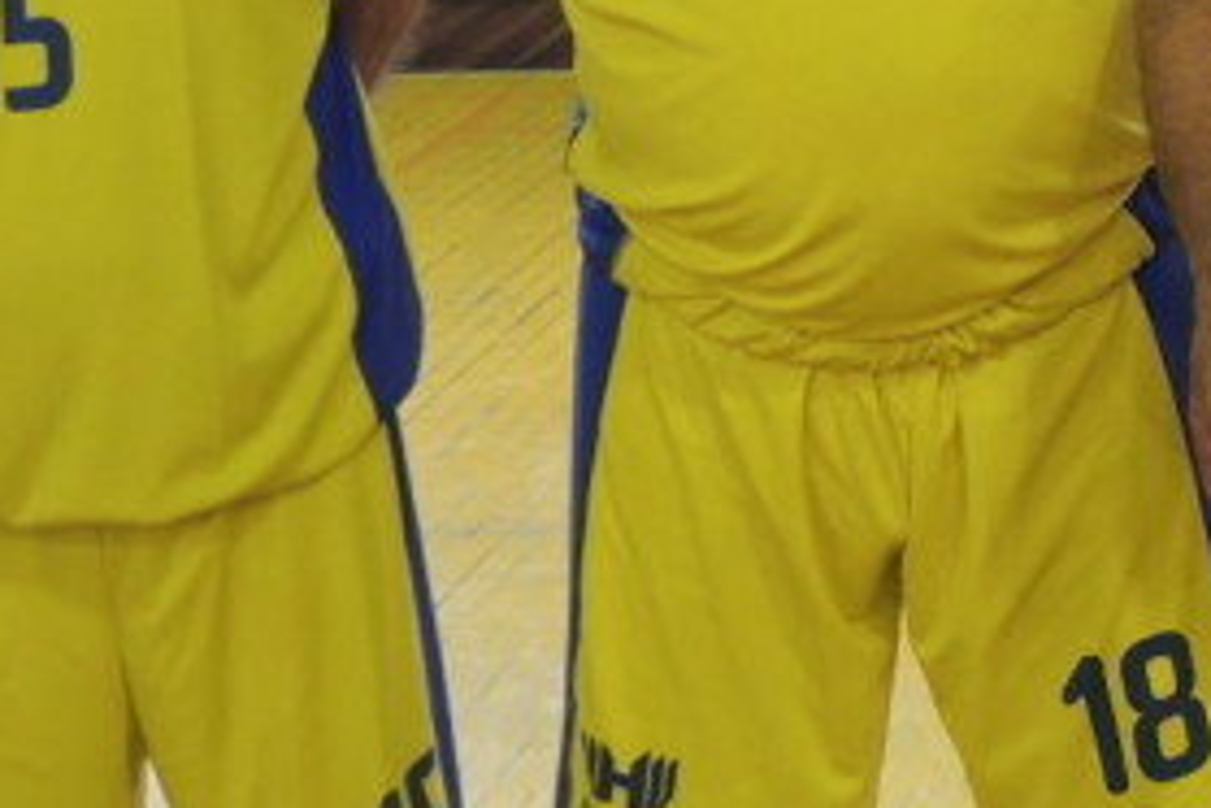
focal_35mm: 164
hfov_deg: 12.5
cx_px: 998
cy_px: 361
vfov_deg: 8.4
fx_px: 5516
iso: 400
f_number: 3.4
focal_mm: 7.6
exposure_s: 1/13
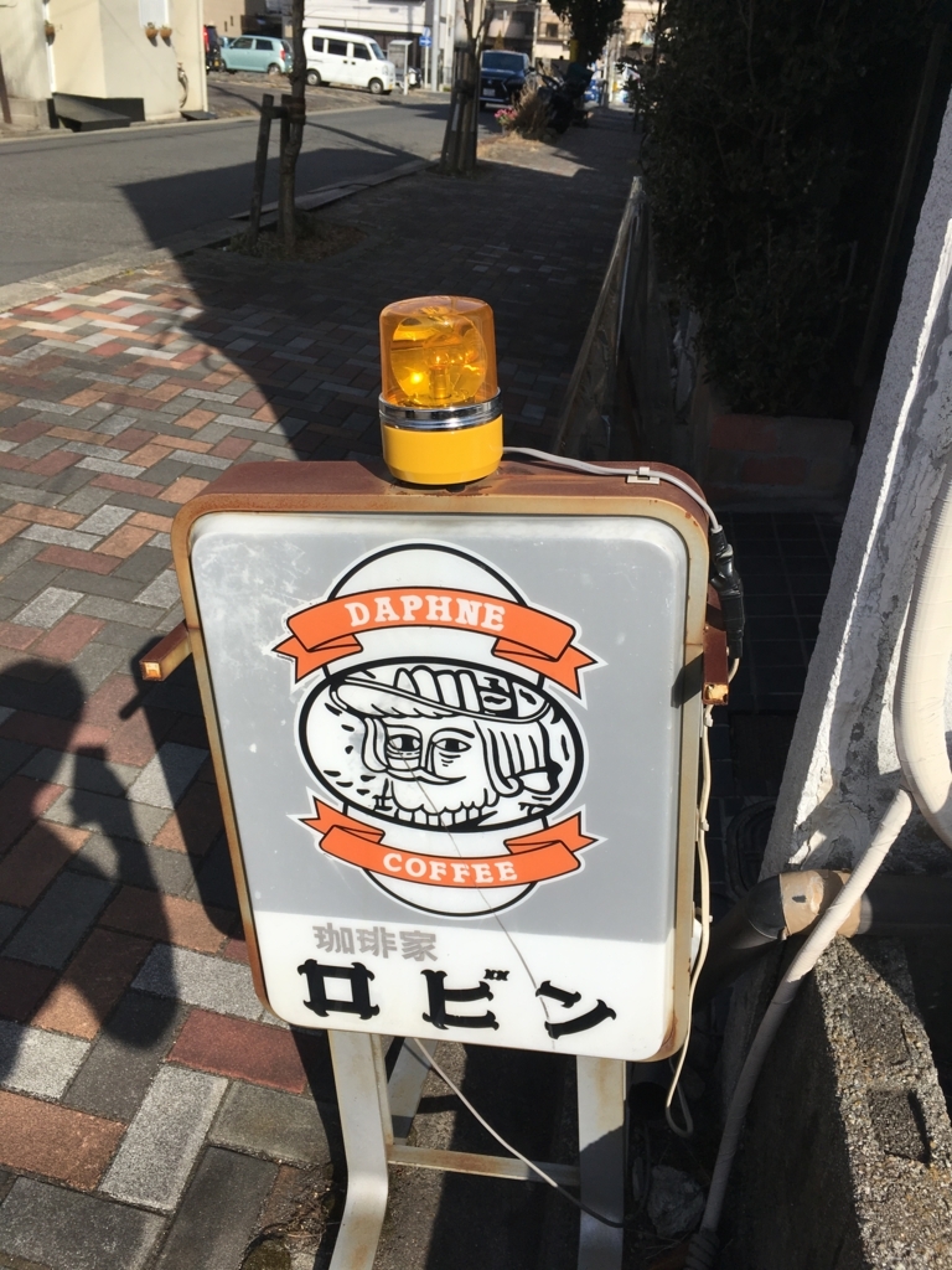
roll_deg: -3.4
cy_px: 635
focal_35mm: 29
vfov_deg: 61.7
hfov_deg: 48.2
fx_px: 1063
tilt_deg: -28.4
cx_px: 476
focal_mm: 4.15
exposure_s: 1/2331
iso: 25
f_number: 2.2
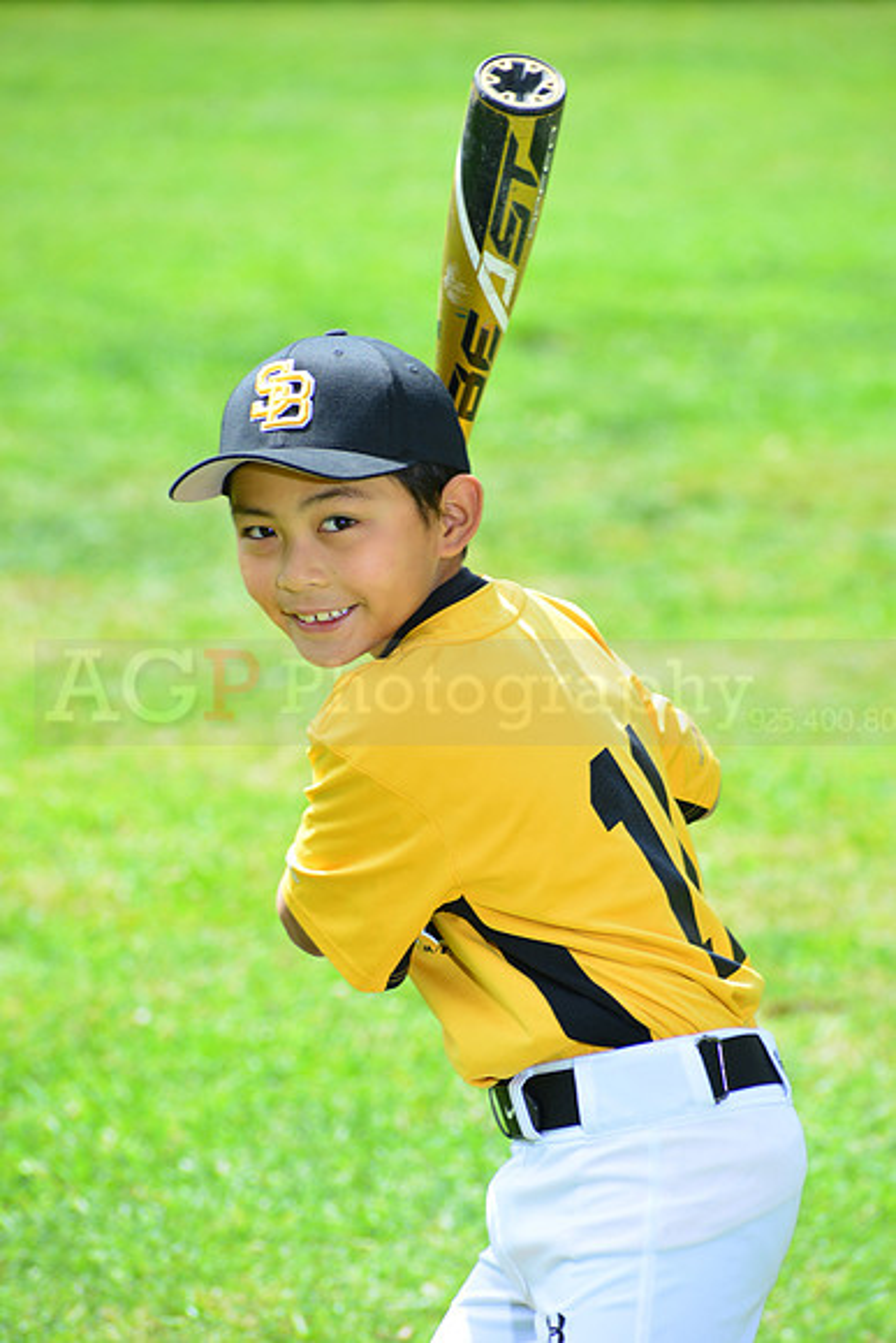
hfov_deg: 6.9
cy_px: 672
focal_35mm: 200
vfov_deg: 10.3
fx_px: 7462
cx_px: 448
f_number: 8
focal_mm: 200
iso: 200
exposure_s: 1/200
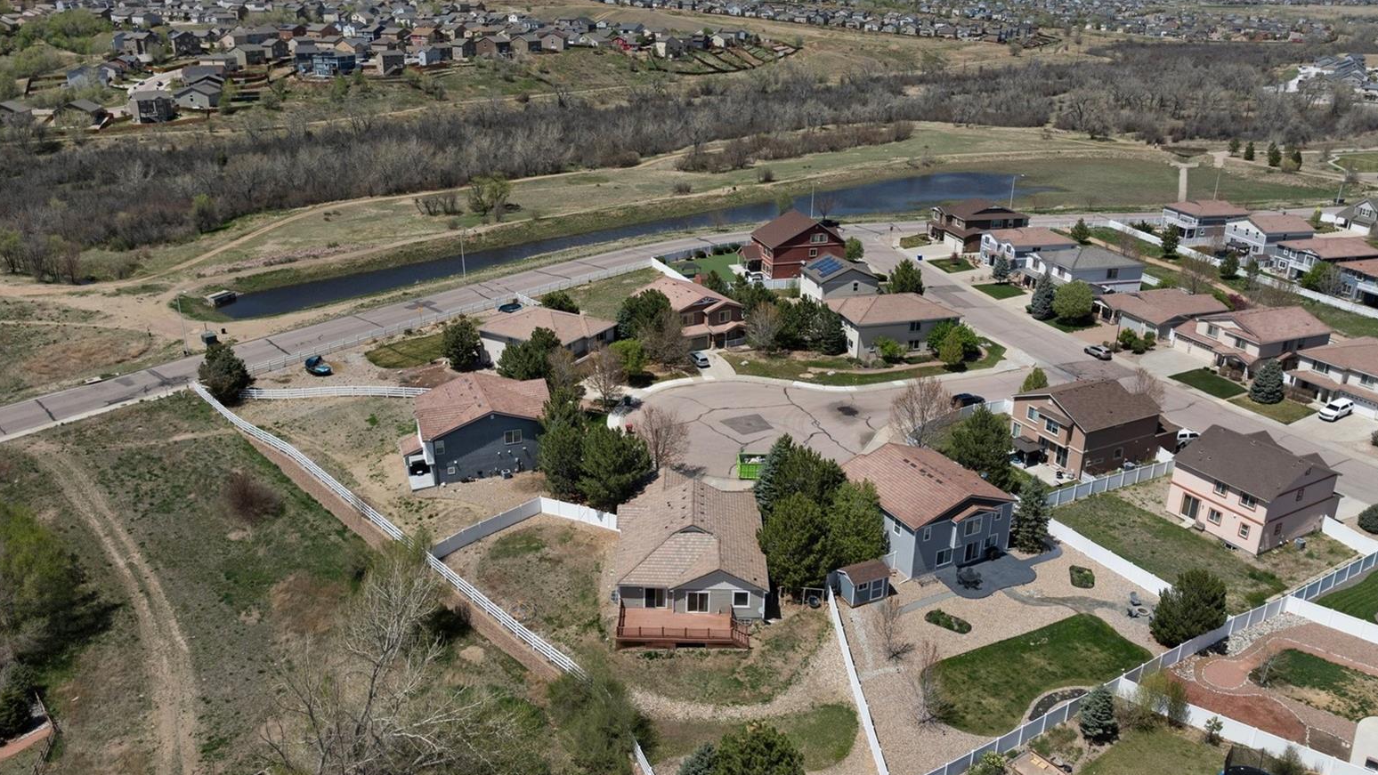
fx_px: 987
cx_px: 679
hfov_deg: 69.9
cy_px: 361
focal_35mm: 27
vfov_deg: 42.9
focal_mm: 12.29
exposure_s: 1/4000
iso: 100
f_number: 2.8
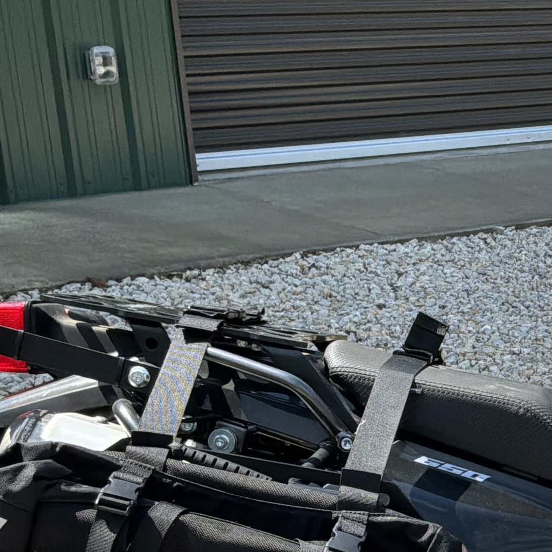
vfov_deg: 18.4
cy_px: 591
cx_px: 758
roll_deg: +0.4
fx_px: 1642
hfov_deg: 17.6
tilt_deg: -19.1
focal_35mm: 91
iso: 25
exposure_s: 1/1279
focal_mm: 3
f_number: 1.8
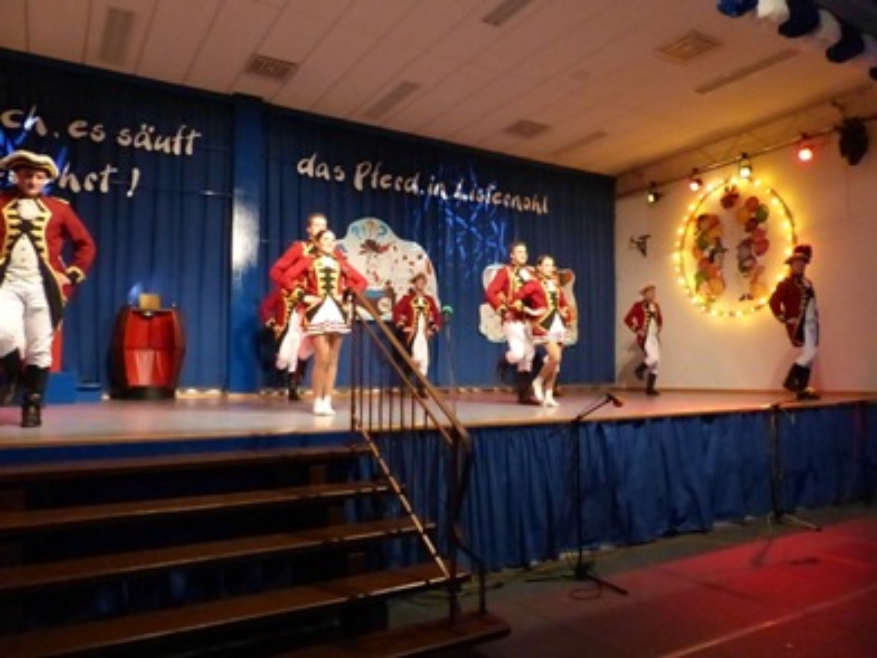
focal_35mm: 25
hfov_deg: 69.4
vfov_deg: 54.9
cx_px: 438
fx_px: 633
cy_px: 329
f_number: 2.8
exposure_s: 1/100
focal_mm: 4.5
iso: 1600
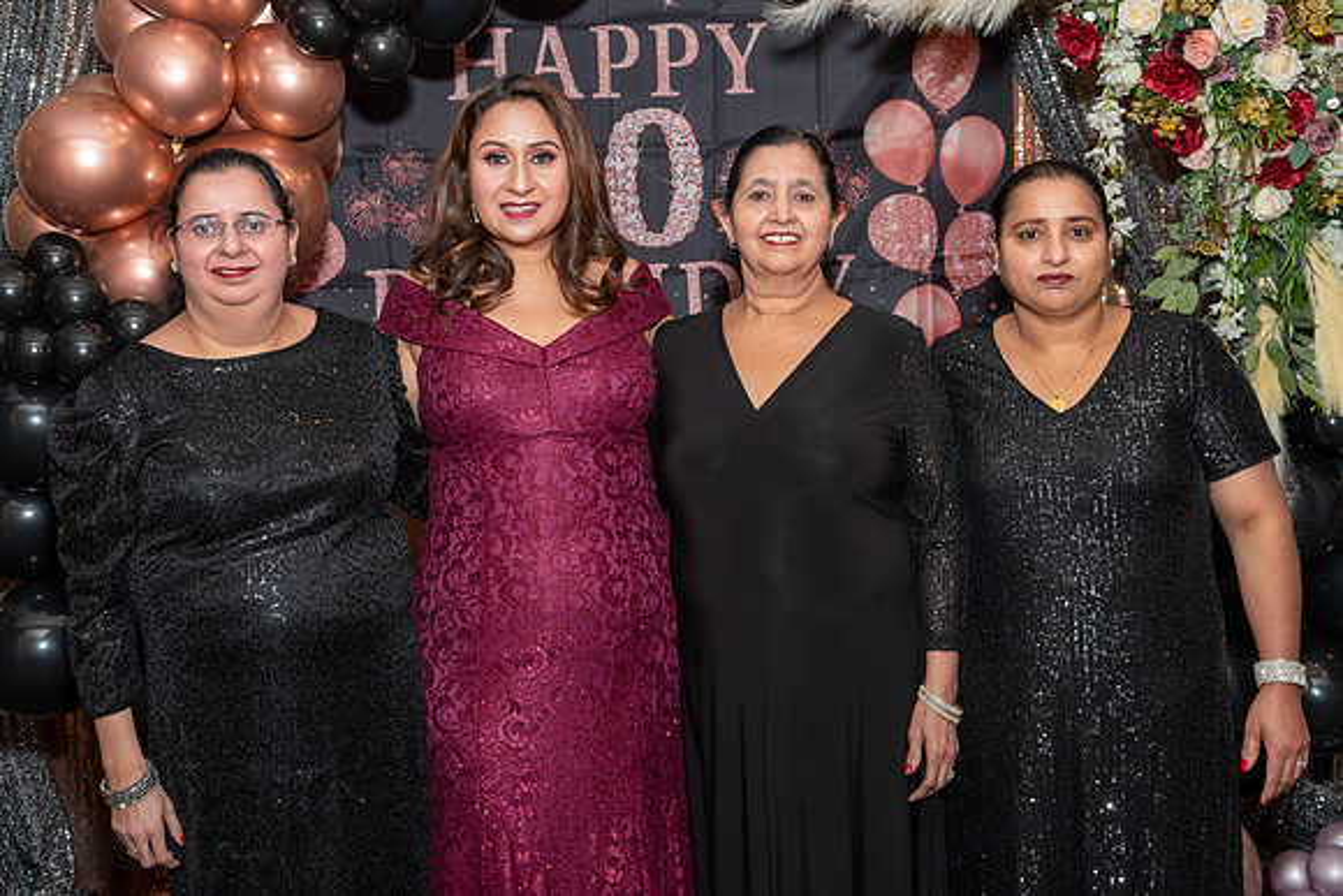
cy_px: 422
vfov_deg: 29.9
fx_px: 1679
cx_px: 635
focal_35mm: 45
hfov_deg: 43.6
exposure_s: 1/250
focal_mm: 28
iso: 400
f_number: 5.6
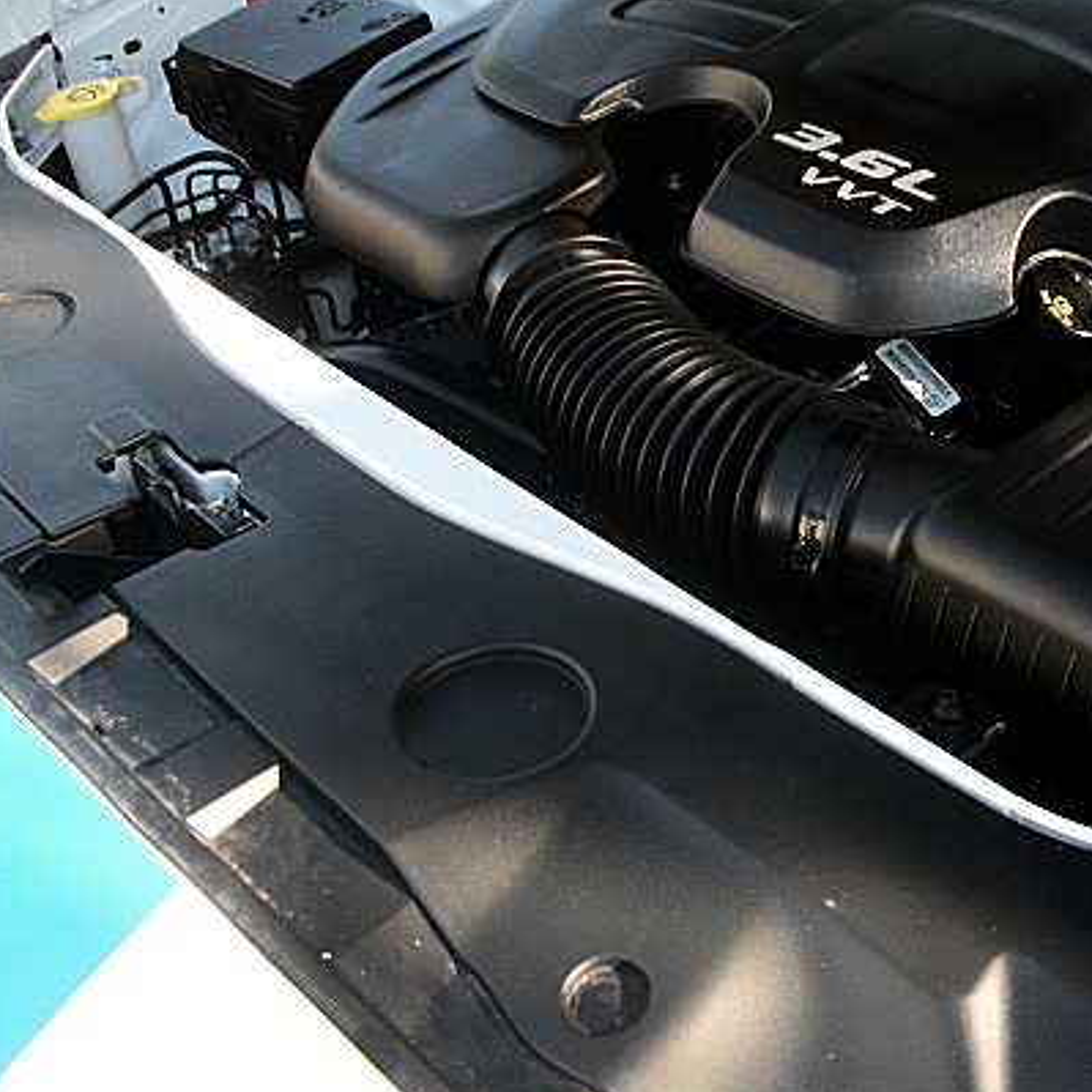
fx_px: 1820
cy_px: 471
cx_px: 755
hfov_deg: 33.0
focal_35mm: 51
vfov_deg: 33.3
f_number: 2.8
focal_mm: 6.3
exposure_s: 1/100
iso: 50
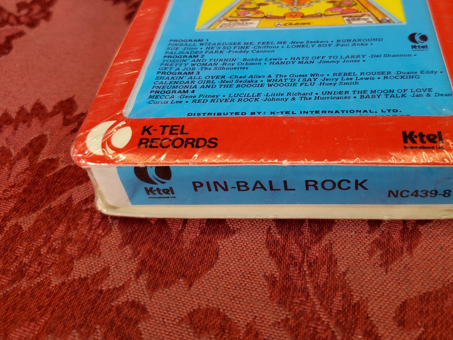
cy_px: 107
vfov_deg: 38.1
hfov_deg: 49.7
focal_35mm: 37
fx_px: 484
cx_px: 282
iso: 80
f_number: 1.5
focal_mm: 4.3
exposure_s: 1/120
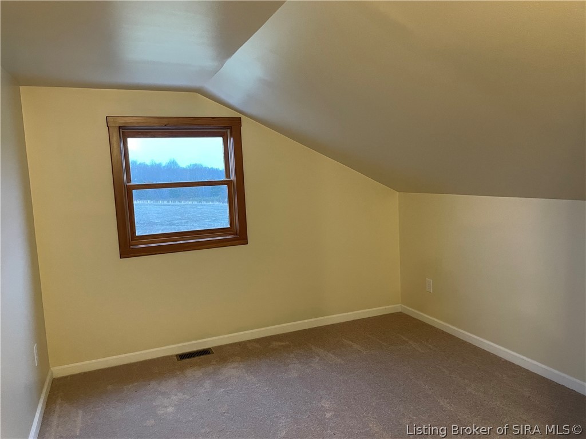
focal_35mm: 26
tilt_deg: -6.7
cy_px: 220
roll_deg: +3.6
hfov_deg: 67.3
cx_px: 293
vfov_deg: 53.1
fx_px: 440
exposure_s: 1/60
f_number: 1.6
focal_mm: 4.2
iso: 400
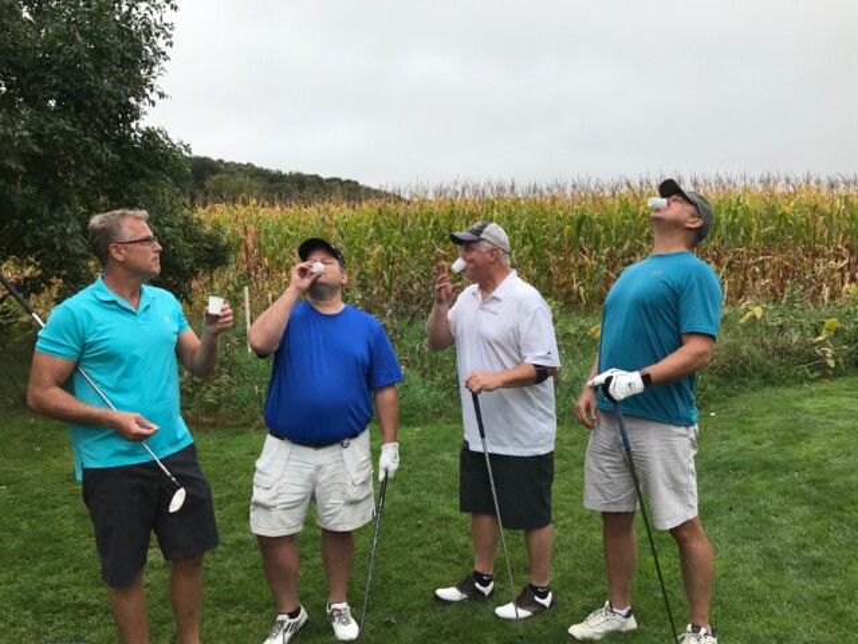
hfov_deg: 63.4
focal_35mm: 28
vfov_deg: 49.7
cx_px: 429
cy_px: 322
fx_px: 694
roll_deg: +1.5
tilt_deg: -2.1
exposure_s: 1/840
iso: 20
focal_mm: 3.99
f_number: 1.8
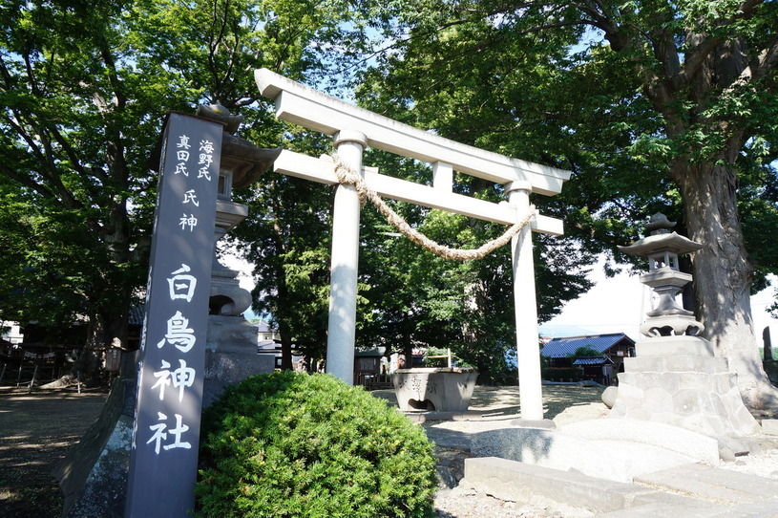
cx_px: 389
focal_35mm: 24
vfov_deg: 53.1
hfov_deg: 73.8
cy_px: 259
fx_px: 518
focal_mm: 16
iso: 200
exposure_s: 1/80
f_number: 11
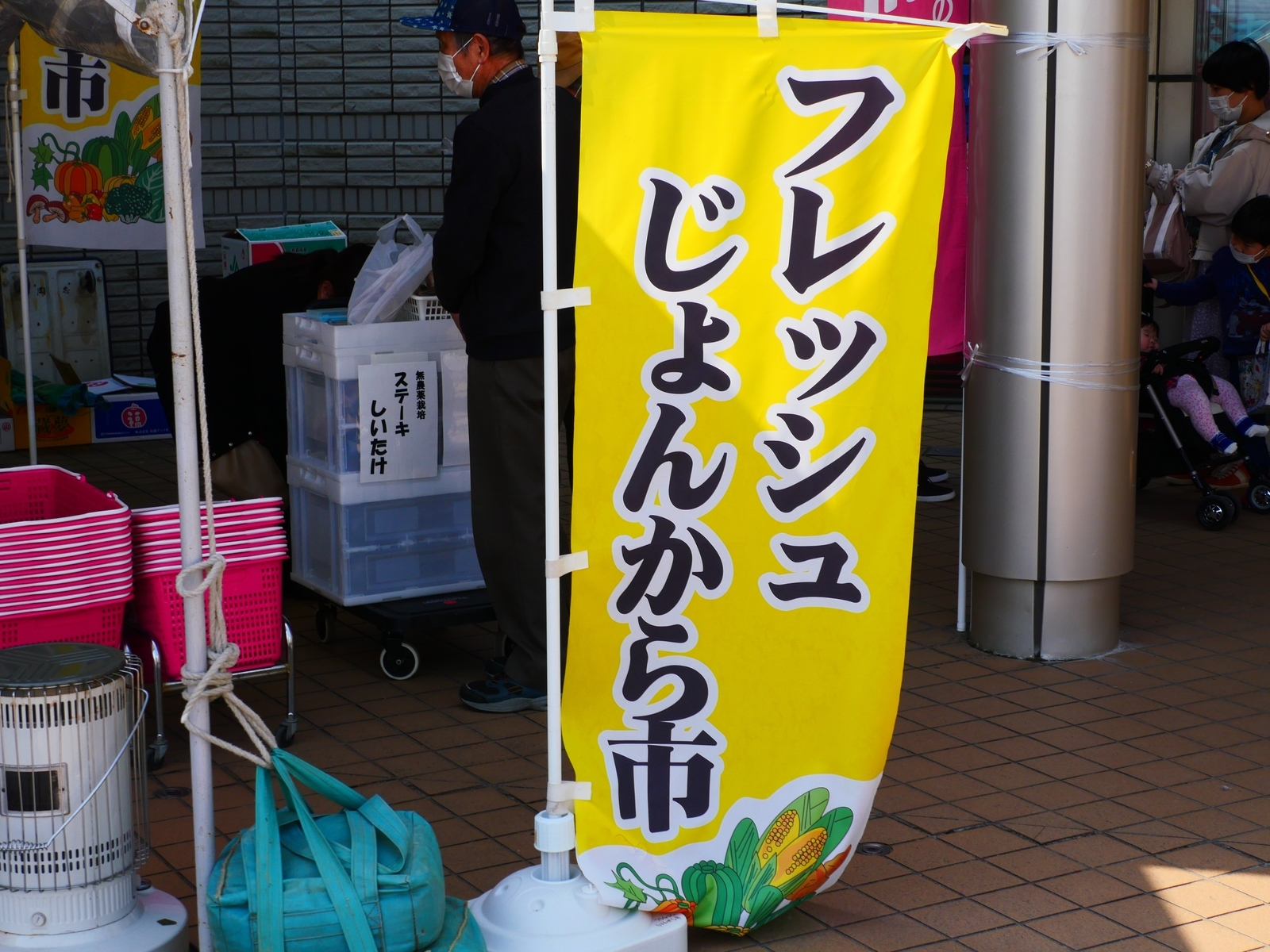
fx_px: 2275
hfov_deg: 31.2
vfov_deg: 23.7
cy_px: 476
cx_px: 635
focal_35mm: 62
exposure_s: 1/250
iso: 200
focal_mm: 31
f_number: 8
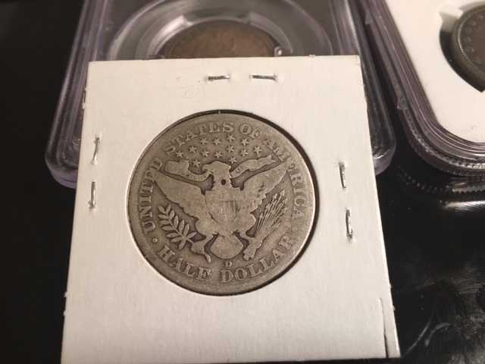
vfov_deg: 48.2
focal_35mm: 29
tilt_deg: -56.2
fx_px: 406
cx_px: 242
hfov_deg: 61.7
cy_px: 182
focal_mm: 4.15
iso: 32
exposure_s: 1/15
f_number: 2.2
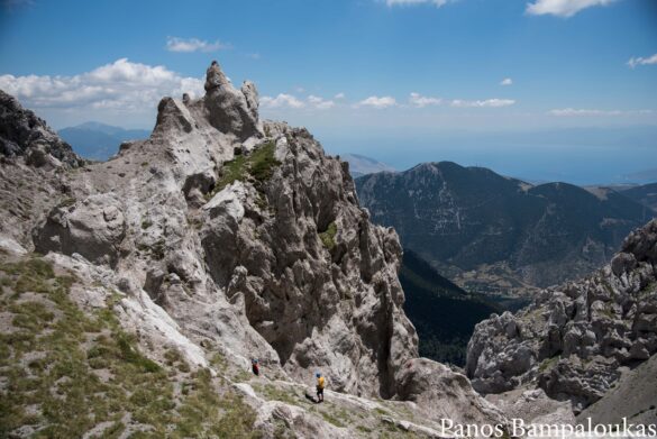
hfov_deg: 60.2
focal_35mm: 31
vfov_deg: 42.4
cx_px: 328
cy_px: 220
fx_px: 566
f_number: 4
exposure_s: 1/1600
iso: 100
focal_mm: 31
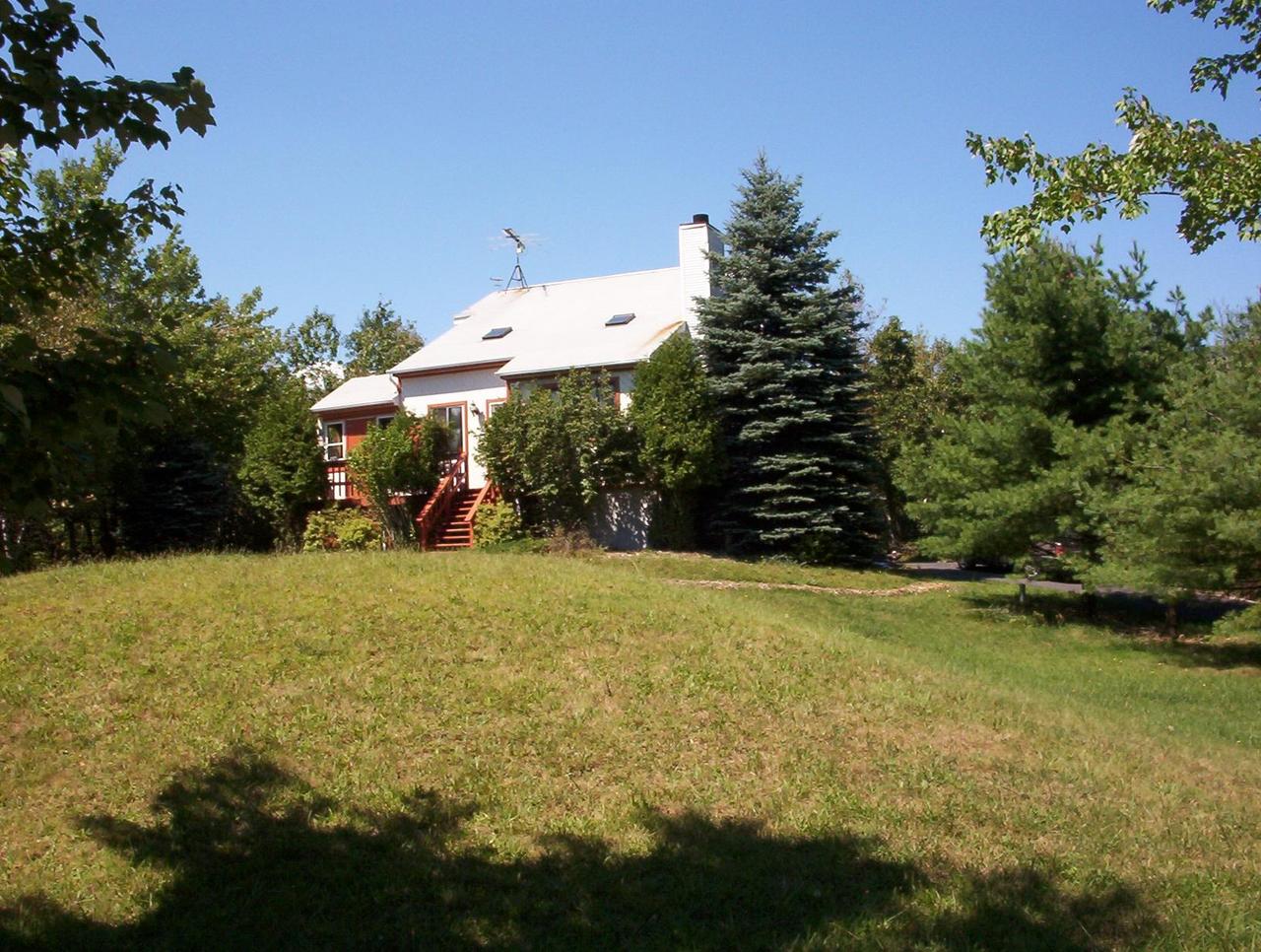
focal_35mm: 39
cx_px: 630
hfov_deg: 47.8
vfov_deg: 37.0
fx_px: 1424
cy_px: 476
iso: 100
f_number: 8
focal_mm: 6
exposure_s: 1/159
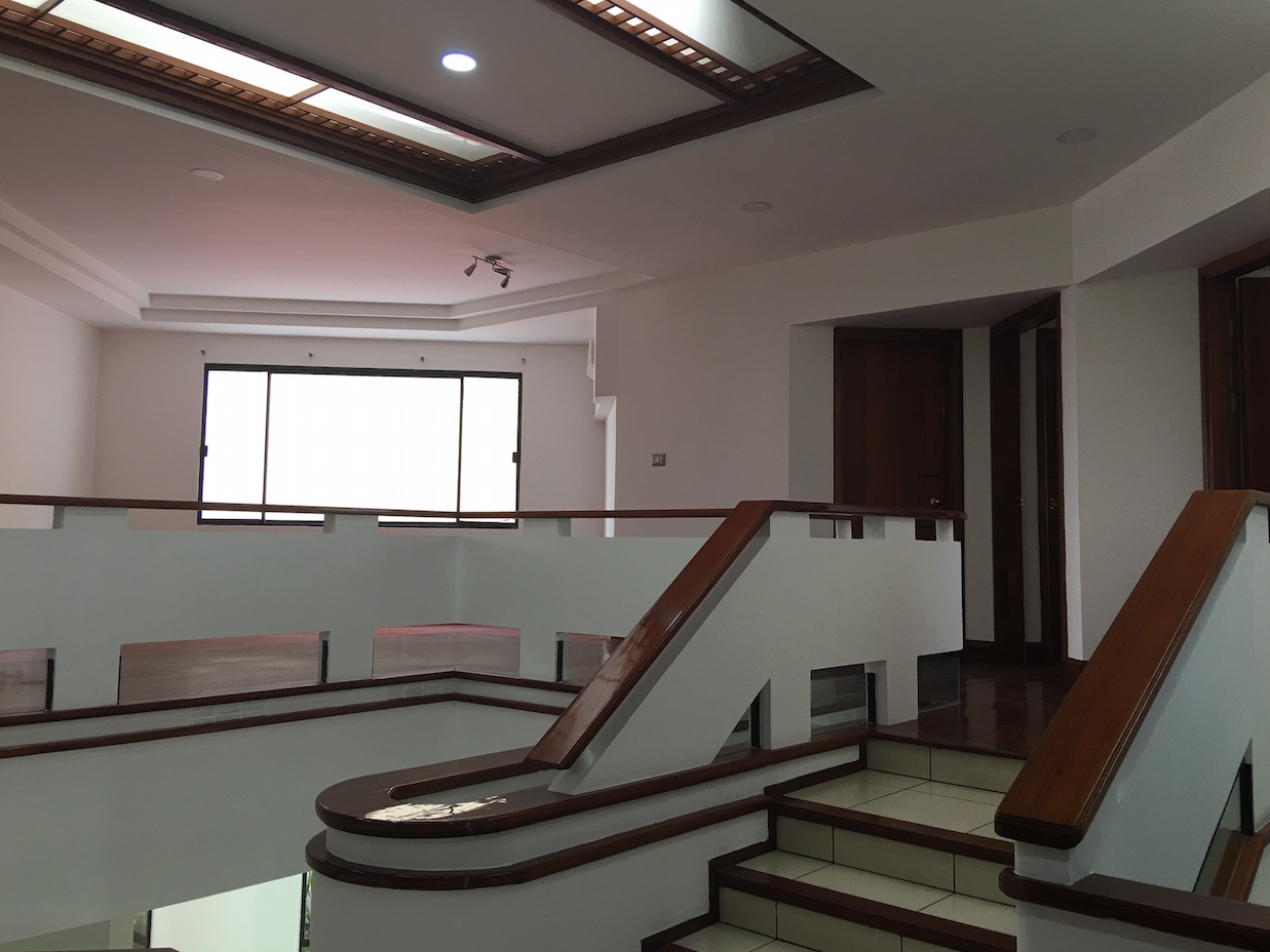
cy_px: 463
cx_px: 626
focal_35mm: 30
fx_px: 1101
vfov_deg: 46.8
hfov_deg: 60.0
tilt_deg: +4.8
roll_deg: -1.0
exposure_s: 1/30
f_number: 2.2
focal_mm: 4.15
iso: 25
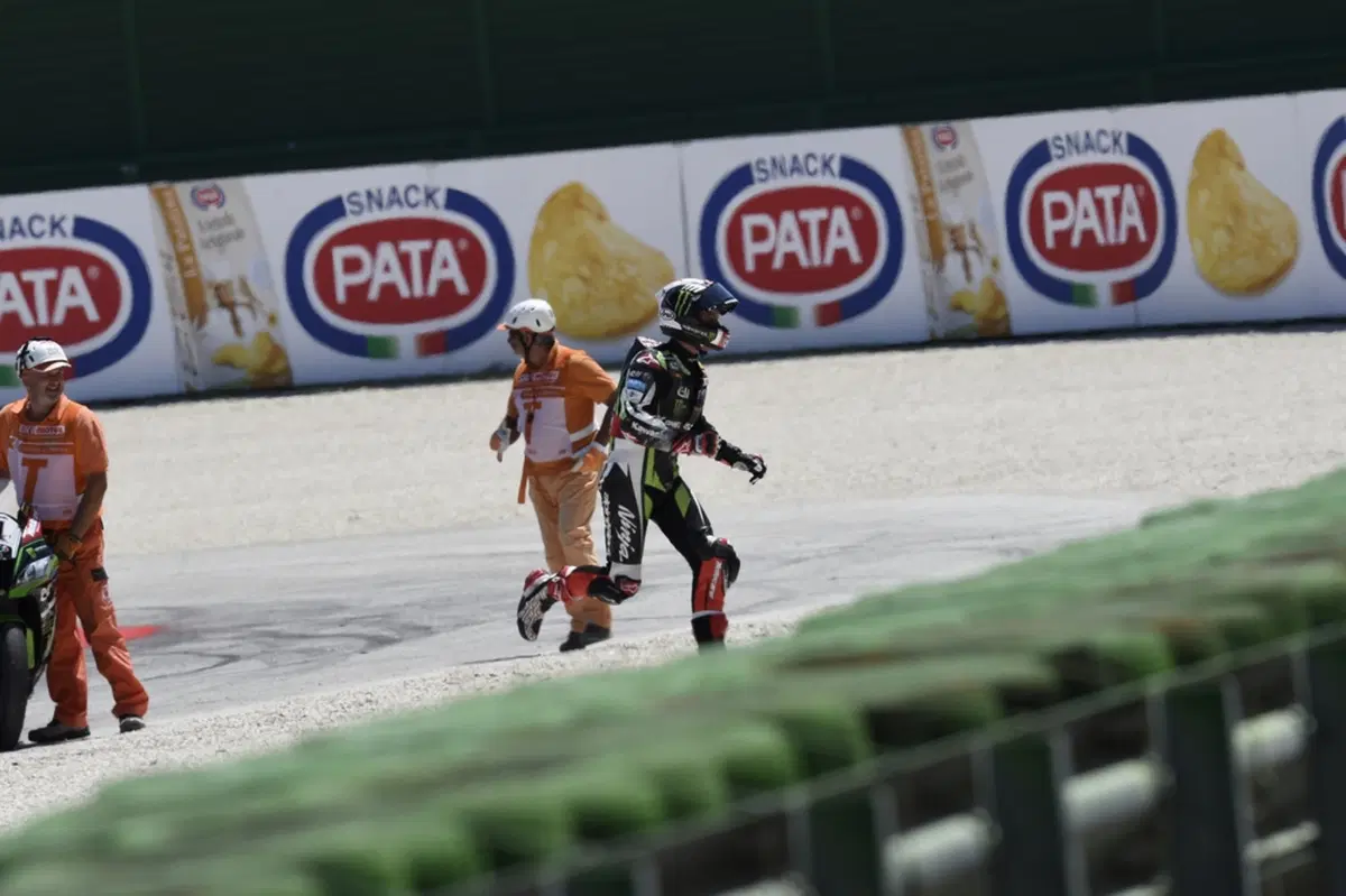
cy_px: 448
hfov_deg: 4.1
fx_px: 18686
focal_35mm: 500
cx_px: 673
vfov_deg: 2.7
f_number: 9
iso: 320
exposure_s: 1/1000
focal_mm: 500
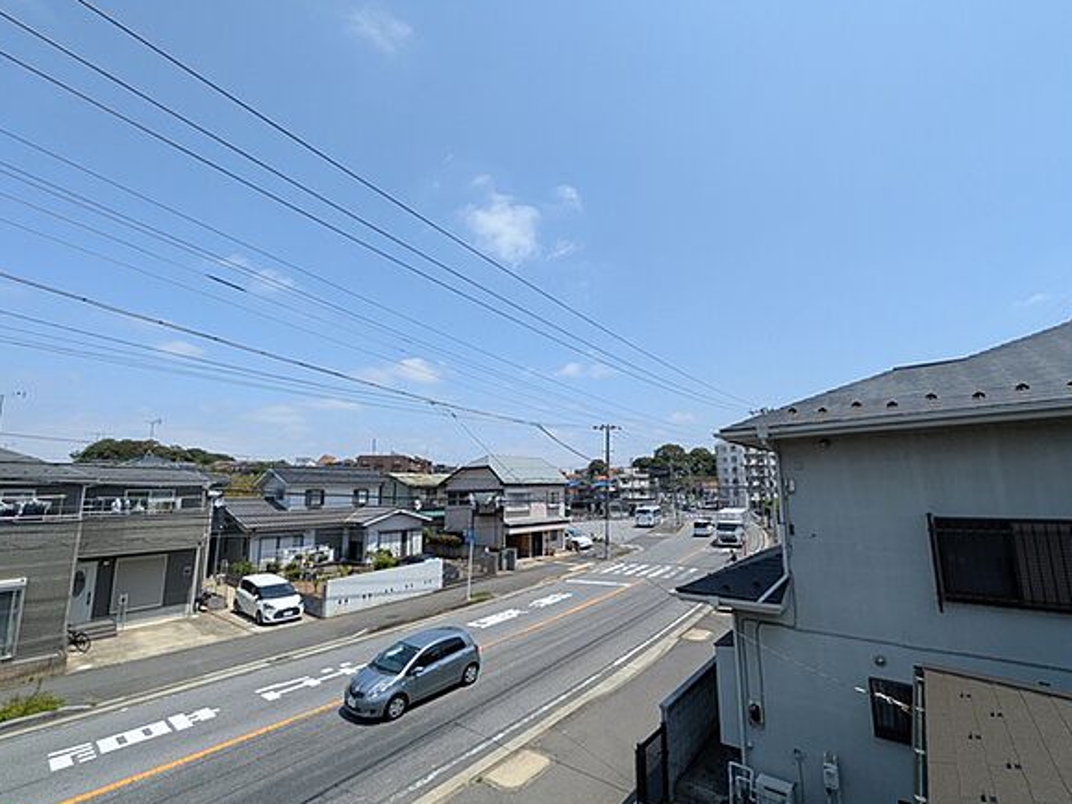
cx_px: 568
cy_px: 425
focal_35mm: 15
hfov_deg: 98.1
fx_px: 464
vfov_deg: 81.6
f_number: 2.2
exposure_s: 1/1923
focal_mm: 1.83
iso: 47
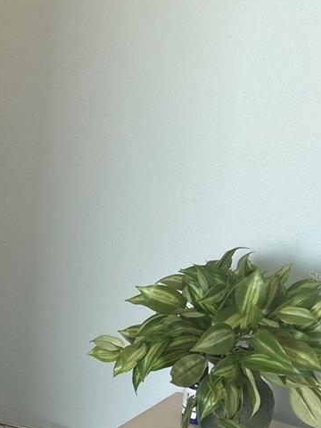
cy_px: 276
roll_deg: -3.2
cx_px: -30
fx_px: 804
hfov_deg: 21.5
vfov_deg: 29.7
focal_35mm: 65
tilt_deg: -15.6
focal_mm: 5.7
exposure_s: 1/60
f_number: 1.5
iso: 100
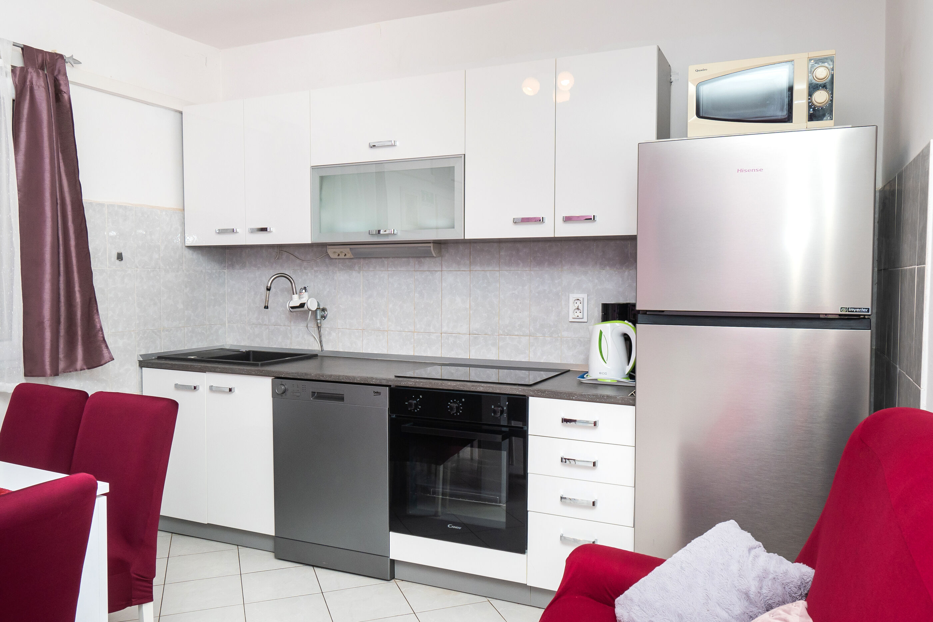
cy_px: 311
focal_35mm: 27
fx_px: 700
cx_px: 466
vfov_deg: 47.9
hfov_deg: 67.4
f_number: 8
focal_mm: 18
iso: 640
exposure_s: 1/100
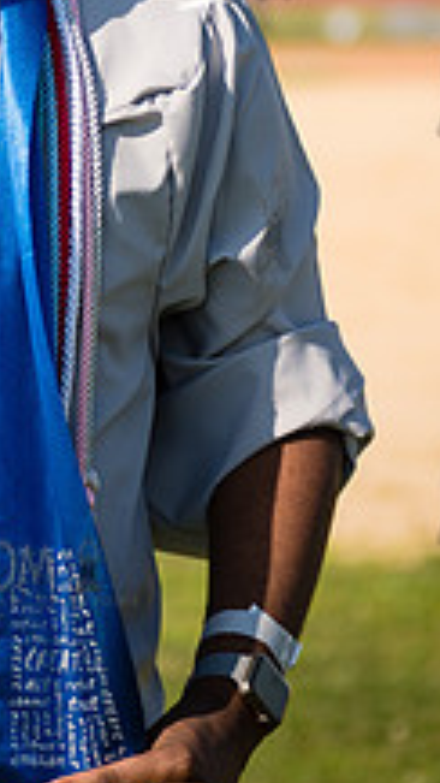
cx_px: -126
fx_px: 5810
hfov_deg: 4.3
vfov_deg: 7.7
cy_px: 87
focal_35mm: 280
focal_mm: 86
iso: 125
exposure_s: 1/1600
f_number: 4
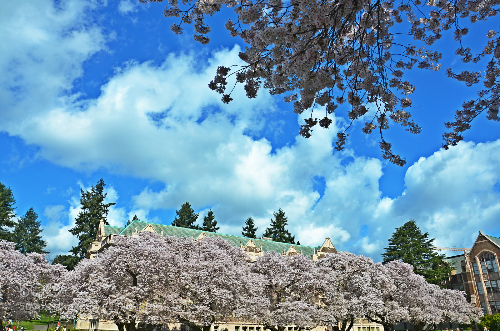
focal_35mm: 27
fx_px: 374
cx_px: 250
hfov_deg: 67.5
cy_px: 166
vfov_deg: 47.7
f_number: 9
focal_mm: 18
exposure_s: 1/320
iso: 100
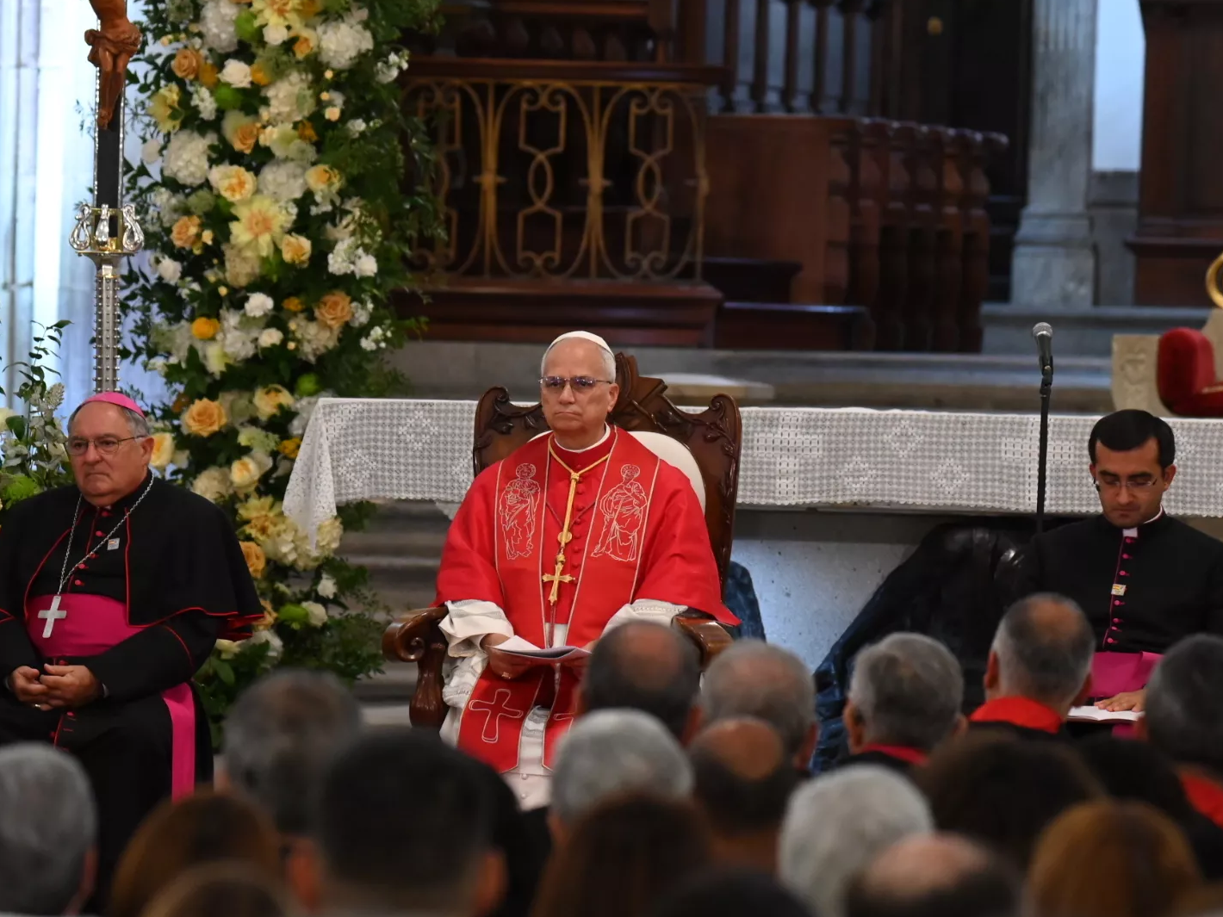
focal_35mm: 329
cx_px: 600
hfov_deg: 6.0
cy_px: 460
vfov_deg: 4.5
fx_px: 11624
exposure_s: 1/160
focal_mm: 200
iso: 5000
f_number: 5.3
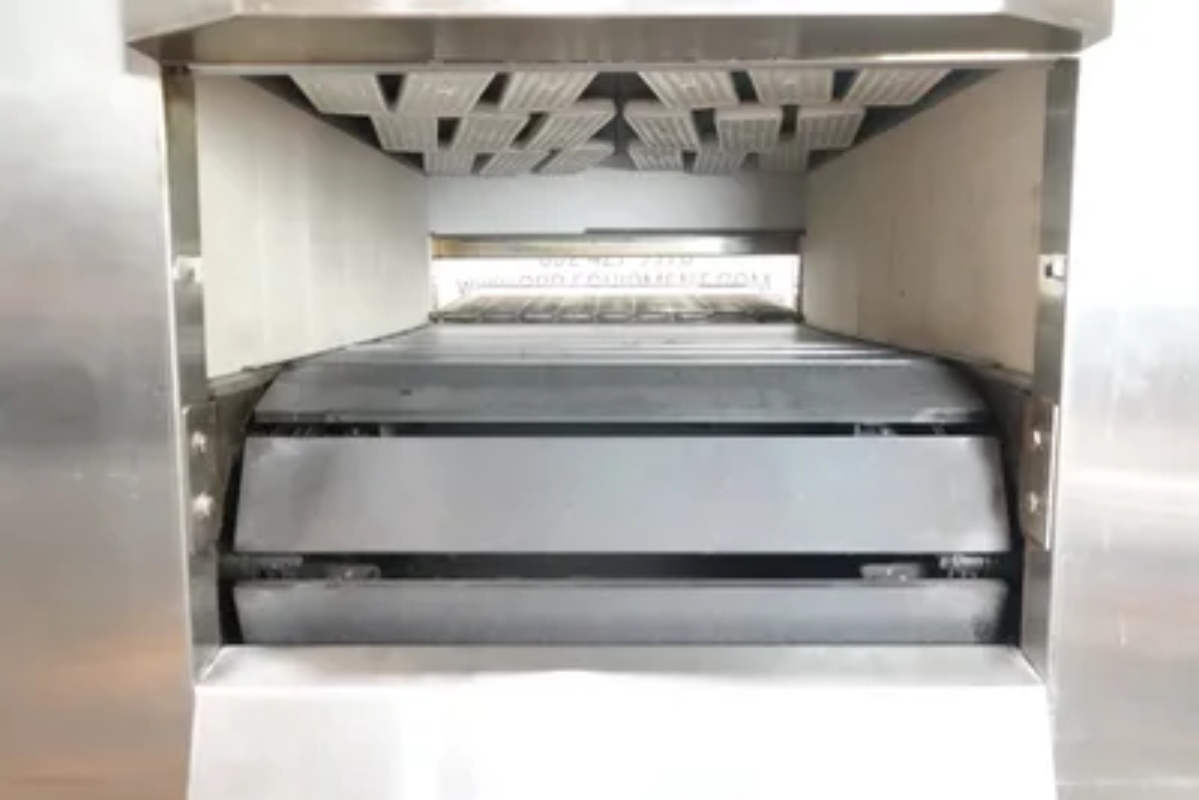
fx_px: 1033
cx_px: 600
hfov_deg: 60.3
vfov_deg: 42.4
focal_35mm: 31
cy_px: 400
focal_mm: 11.52
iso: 4000
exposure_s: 1/40
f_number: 3.5
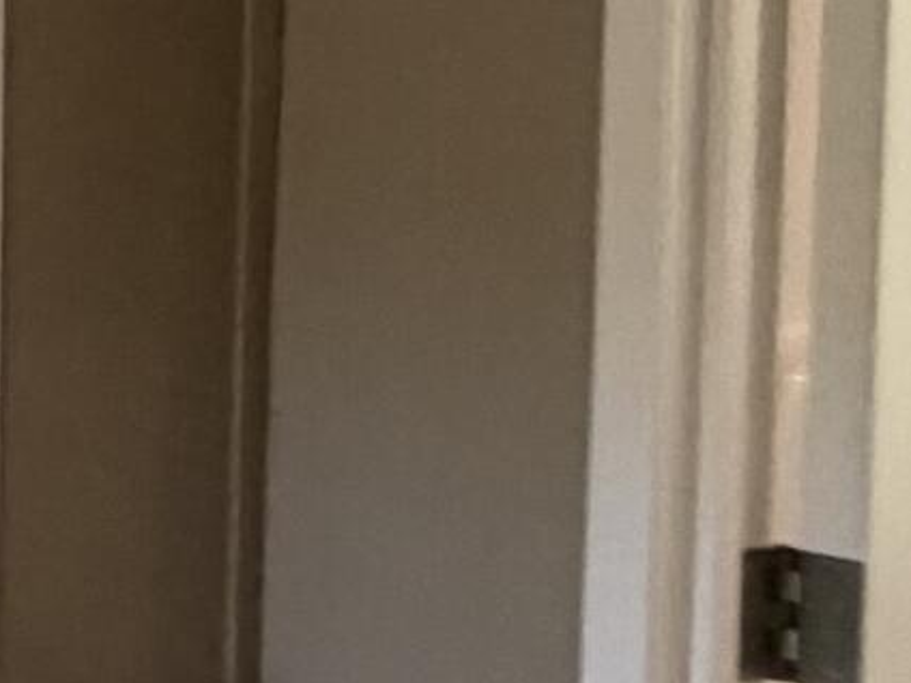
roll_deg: +1.6
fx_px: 2605
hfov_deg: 12.3
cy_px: 112
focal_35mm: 99
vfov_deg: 14.8
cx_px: -1609
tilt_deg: -2.8
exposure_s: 1/120
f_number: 2.2
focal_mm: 2.22
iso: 250
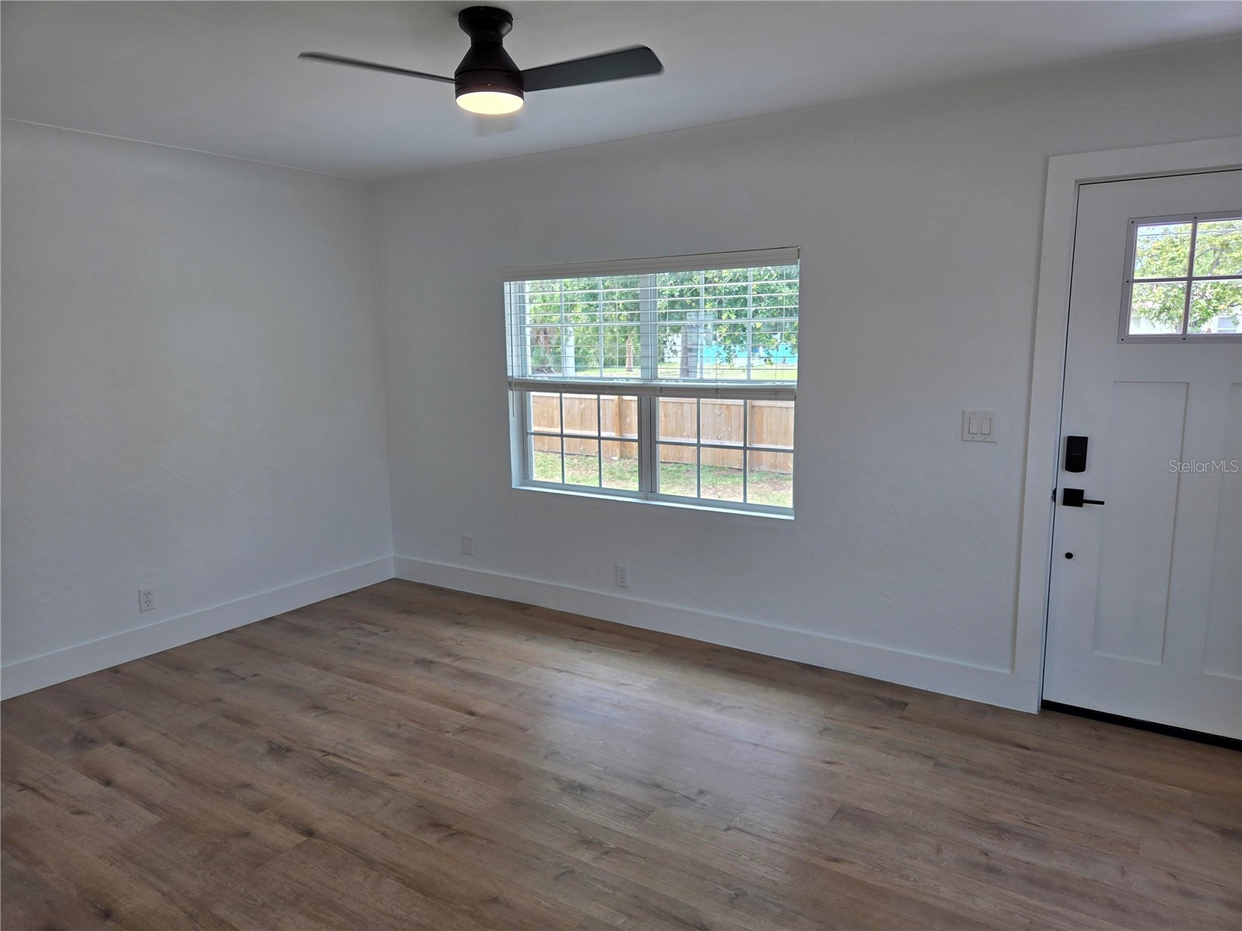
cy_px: 466
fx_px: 825
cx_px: 621
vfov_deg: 58.9
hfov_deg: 73.9
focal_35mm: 23
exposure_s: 1/120
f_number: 1.8
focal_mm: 5.4
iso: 32
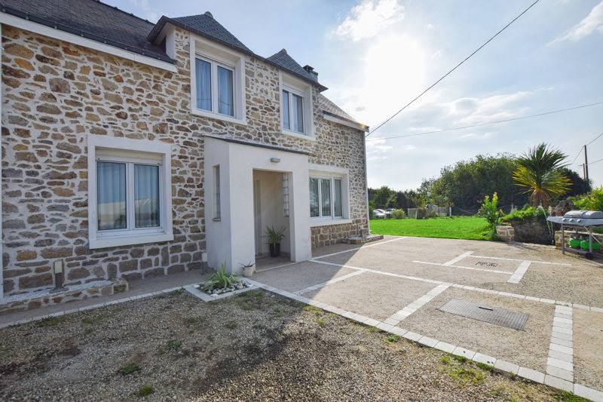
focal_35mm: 15
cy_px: 201
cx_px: 302
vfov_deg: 77.3
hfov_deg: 100.4
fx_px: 251
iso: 200
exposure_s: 1/500
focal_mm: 10
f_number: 11
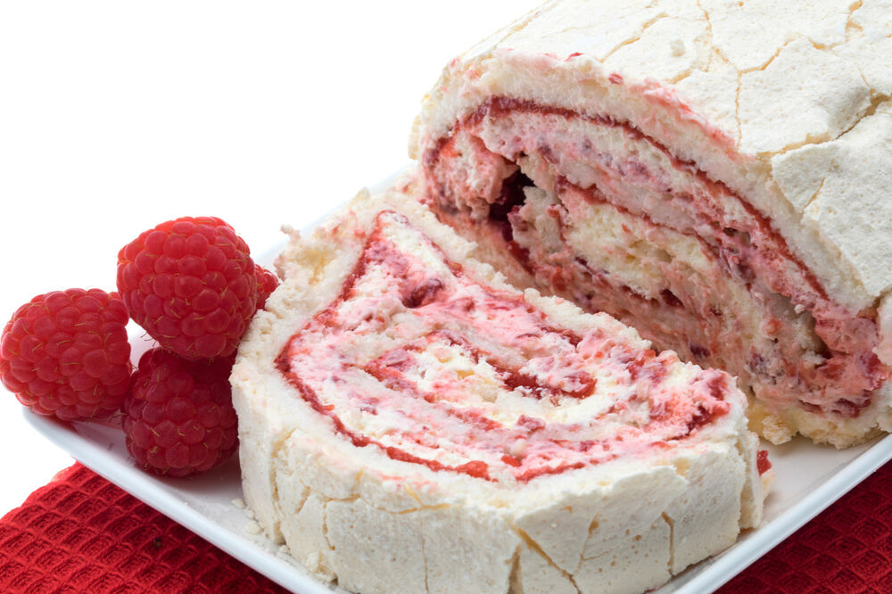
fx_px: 2477
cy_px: 297
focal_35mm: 100
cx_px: 446
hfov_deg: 20.4
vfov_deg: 13.7
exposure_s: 1/3
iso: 100
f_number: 16
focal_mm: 100
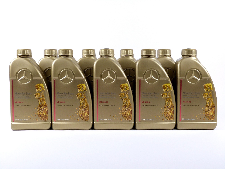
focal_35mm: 50
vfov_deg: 29.1
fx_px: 325
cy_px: 84
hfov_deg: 38.2
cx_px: 112
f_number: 4
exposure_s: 1/125
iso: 100
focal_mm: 9
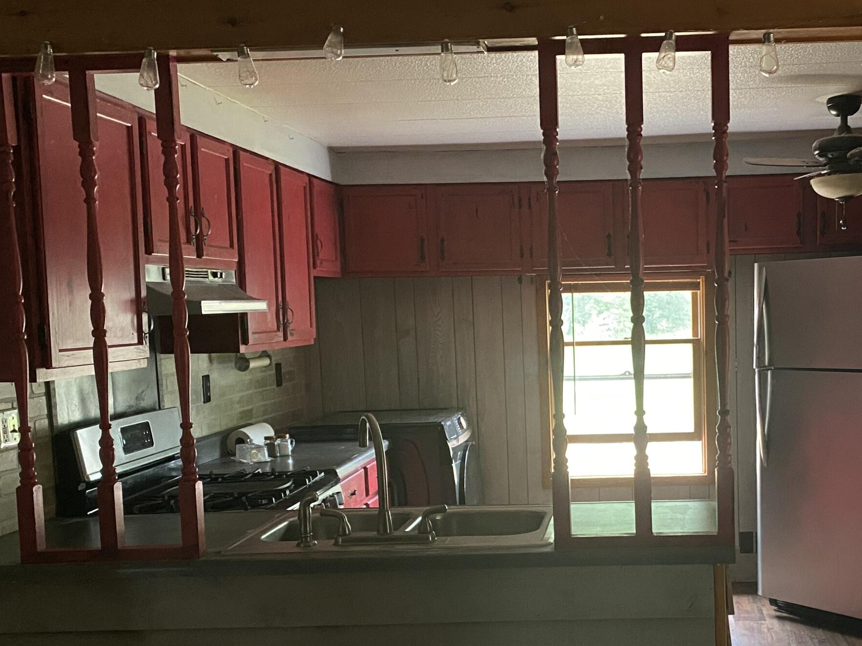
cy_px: 420
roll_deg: +0.7
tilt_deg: -6.0
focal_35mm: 44
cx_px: 602
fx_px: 1096
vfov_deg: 32.7
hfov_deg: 42.1
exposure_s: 1/30
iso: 640
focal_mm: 4.25
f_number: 1.8
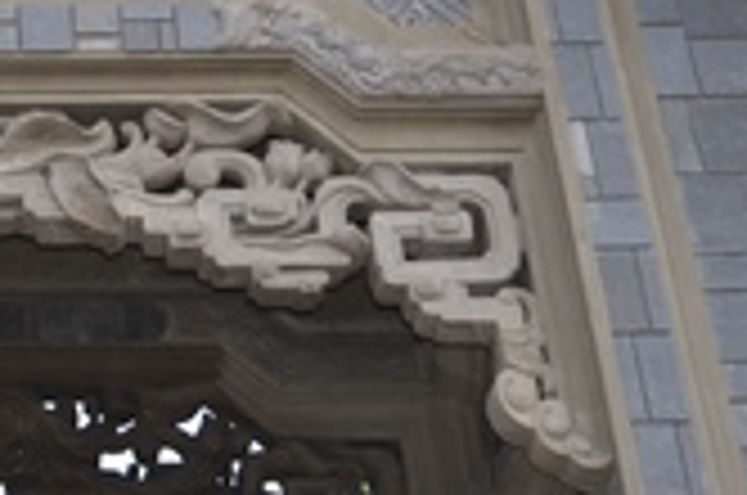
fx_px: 2195
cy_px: -367
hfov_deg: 18.3
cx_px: -148
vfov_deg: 11.9
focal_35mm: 106
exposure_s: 1/250
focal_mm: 18
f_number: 5
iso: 250
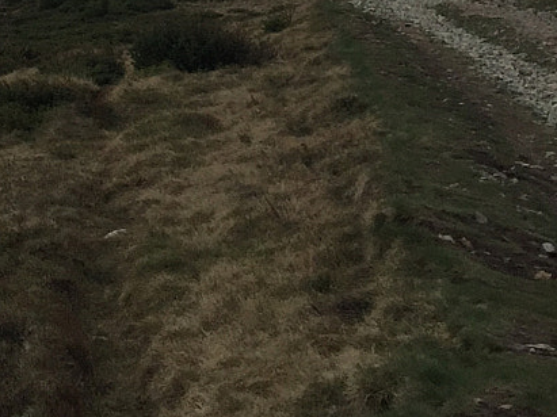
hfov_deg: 16.8
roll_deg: -3.7
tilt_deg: +10.5
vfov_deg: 12.0
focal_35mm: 113
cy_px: -348
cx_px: -69
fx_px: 1818
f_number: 2.2
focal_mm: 4.15
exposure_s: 1/3300
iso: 32
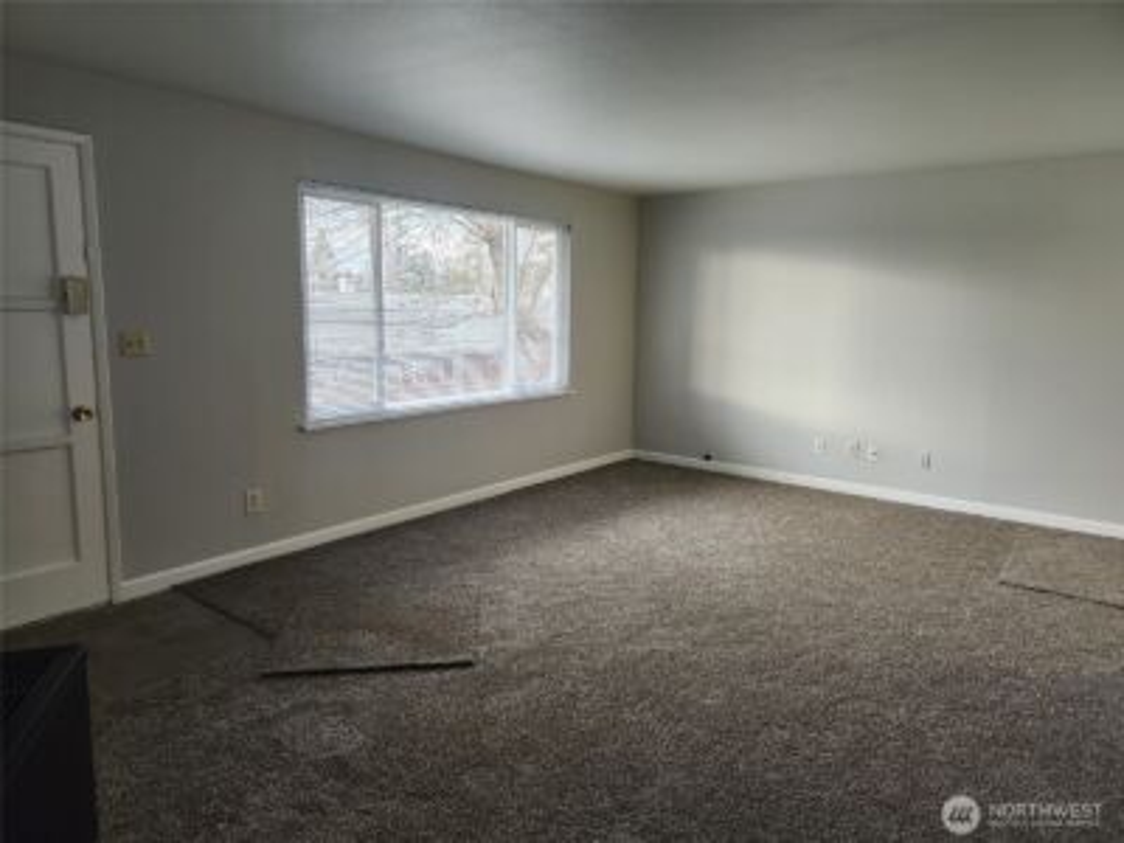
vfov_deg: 58.9
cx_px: 562
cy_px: 422
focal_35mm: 23
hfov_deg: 73.9
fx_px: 747
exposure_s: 1/120
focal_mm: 5.4
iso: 320
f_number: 1.8
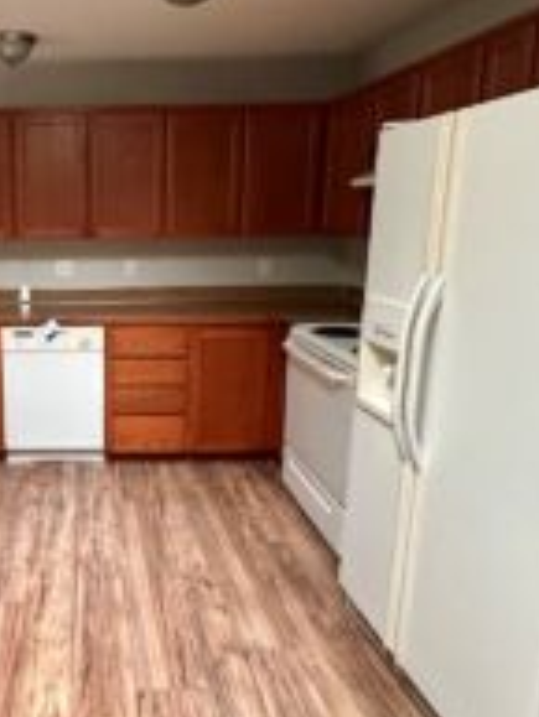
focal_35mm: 29
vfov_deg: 61.6
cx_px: 59
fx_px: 601
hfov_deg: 44.2
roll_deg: +0.7
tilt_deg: -12.2
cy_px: 334
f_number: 2.2
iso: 800
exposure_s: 1/60
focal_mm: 2.22
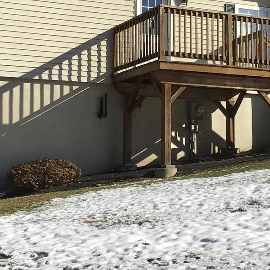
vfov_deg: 18.2
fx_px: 838
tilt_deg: +5.8
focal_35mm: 95
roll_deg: +1.5
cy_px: 87
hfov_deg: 18.1
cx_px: 212
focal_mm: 3.3
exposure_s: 1/2092
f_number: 2.4
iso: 25
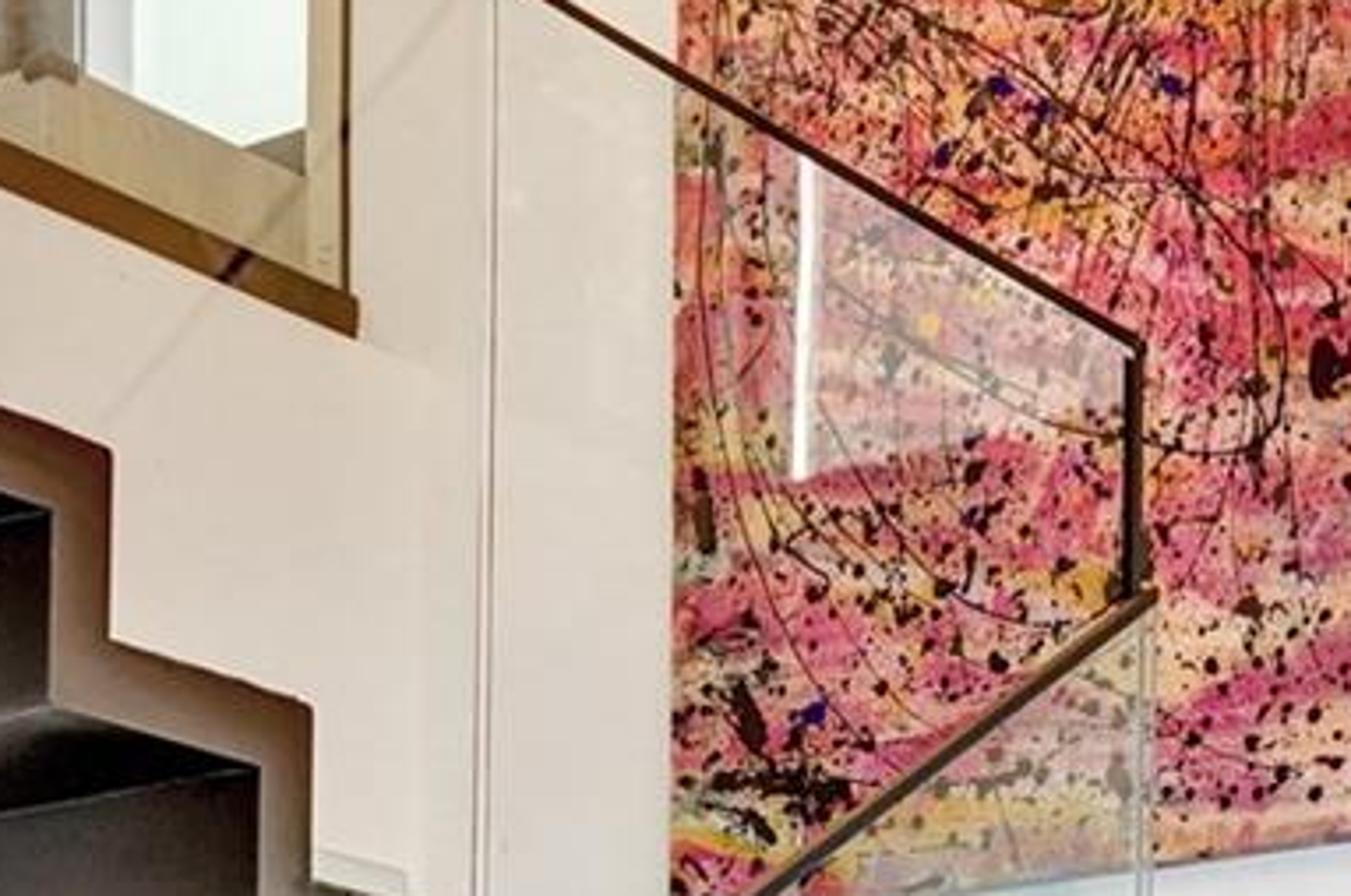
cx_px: 769
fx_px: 3447
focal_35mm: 92
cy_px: 1741
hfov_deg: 22.2
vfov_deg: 13.0
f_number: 5
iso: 800
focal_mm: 22
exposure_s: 1/160
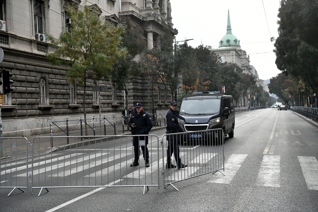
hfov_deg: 42.7
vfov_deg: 29.2
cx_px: 159
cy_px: 106
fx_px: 406
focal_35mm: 46
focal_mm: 46
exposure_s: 1/8000
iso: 2500
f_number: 4
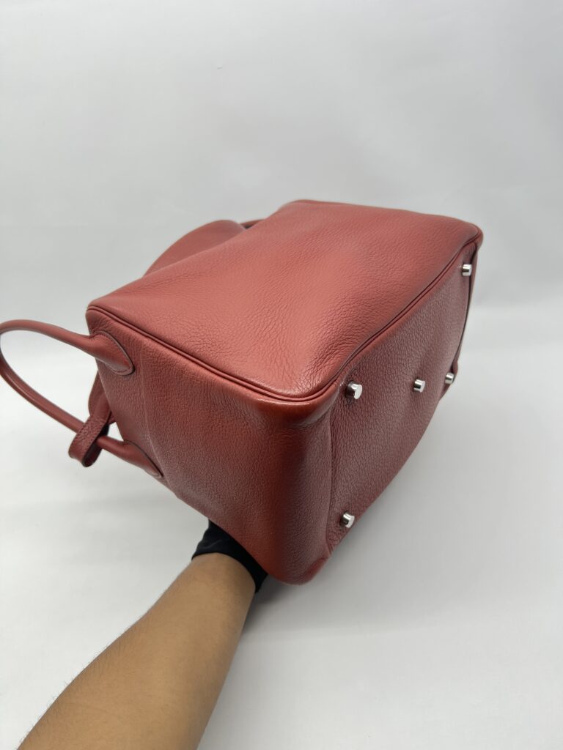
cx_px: 282
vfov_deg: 67.3
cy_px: 375
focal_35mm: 26
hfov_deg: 53.1
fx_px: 564
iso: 40
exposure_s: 1/100
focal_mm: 5.7
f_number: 1.5
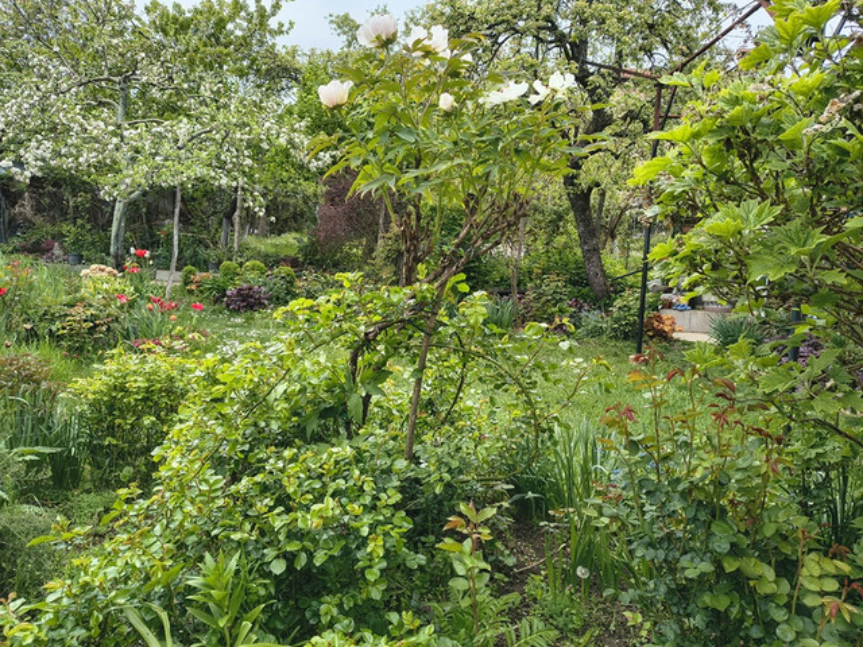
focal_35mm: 24
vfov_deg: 56.8
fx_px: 598
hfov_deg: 71.6
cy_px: 324
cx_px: 432
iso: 100
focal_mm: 5.56
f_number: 1.8
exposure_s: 1/1011
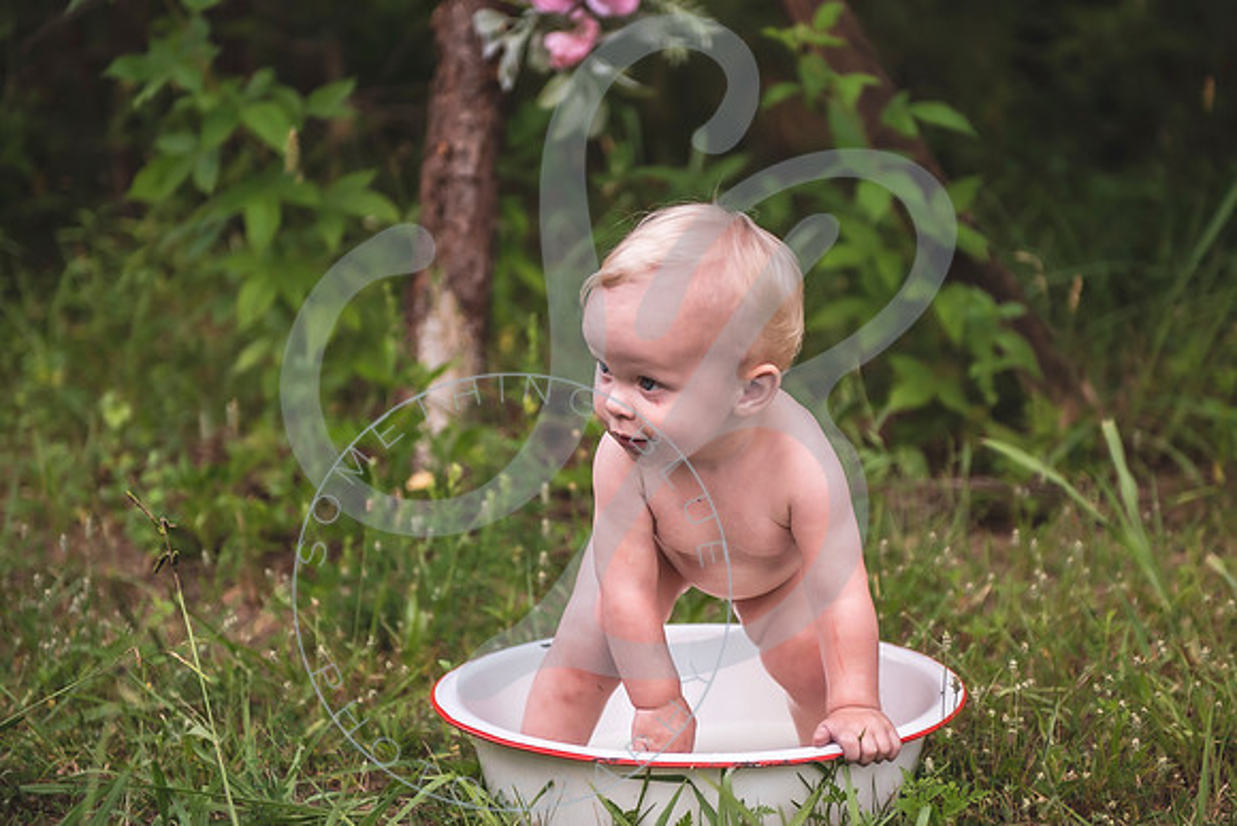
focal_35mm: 78
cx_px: 659
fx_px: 2681
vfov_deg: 17.5
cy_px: 410
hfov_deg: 26.0
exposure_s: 1/320
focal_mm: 70
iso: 100
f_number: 2.8
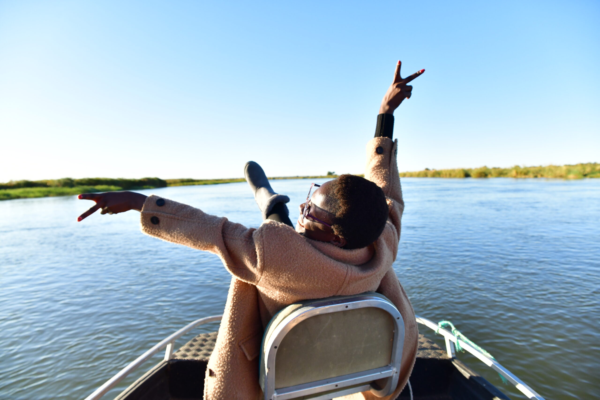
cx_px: 300
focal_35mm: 24
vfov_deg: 53.1
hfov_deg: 73.7
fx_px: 400
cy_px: 200
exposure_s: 1/1600
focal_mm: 24
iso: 800
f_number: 6.3
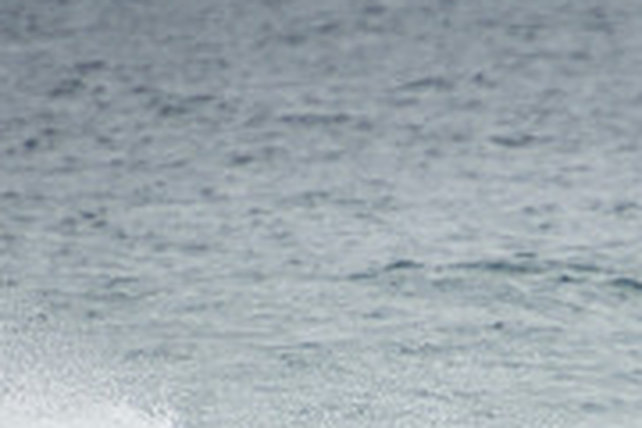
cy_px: 555
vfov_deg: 0.7
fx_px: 34273
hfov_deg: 1.1
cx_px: 603
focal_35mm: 1922
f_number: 5.6
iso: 250
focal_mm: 390
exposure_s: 1/1600
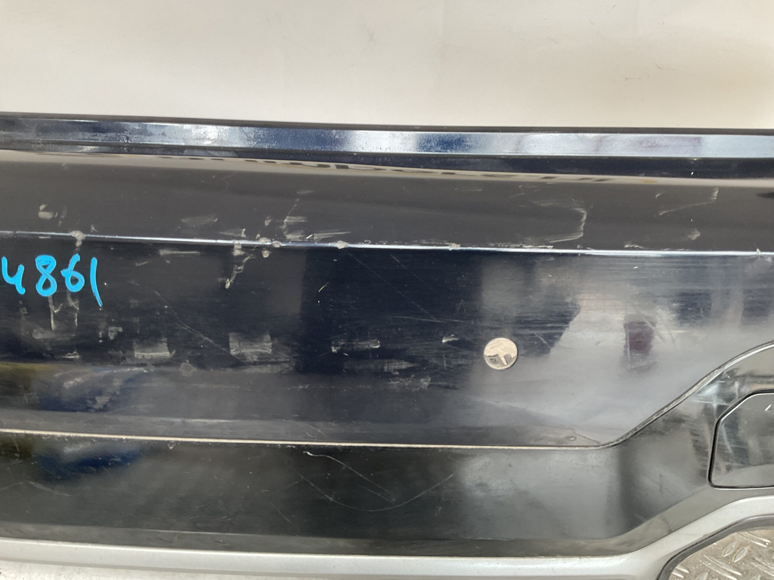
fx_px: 648
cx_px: 387
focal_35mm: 29
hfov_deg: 61.7
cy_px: 290
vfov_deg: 48.2
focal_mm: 3
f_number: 1.8
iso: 40
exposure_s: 1/60
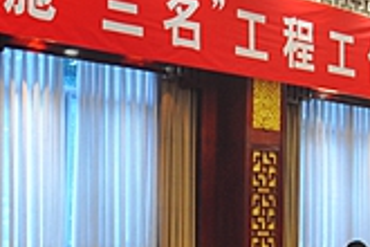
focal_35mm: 98
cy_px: 283
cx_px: 579
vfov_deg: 13.6
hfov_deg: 18.2
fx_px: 1007
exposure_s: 1/20
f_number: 4.5
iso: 400
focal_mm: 18
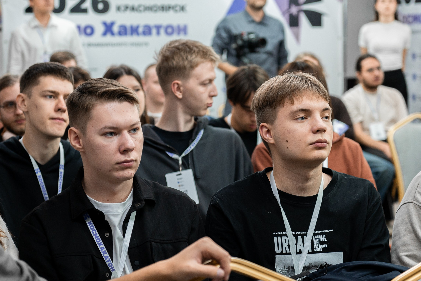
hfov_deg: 23.8
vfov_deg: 16.0
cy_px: 133
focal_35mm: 85
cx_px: 222
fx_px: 998
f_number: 2.8
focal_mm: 54
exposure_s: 1/125
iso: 500
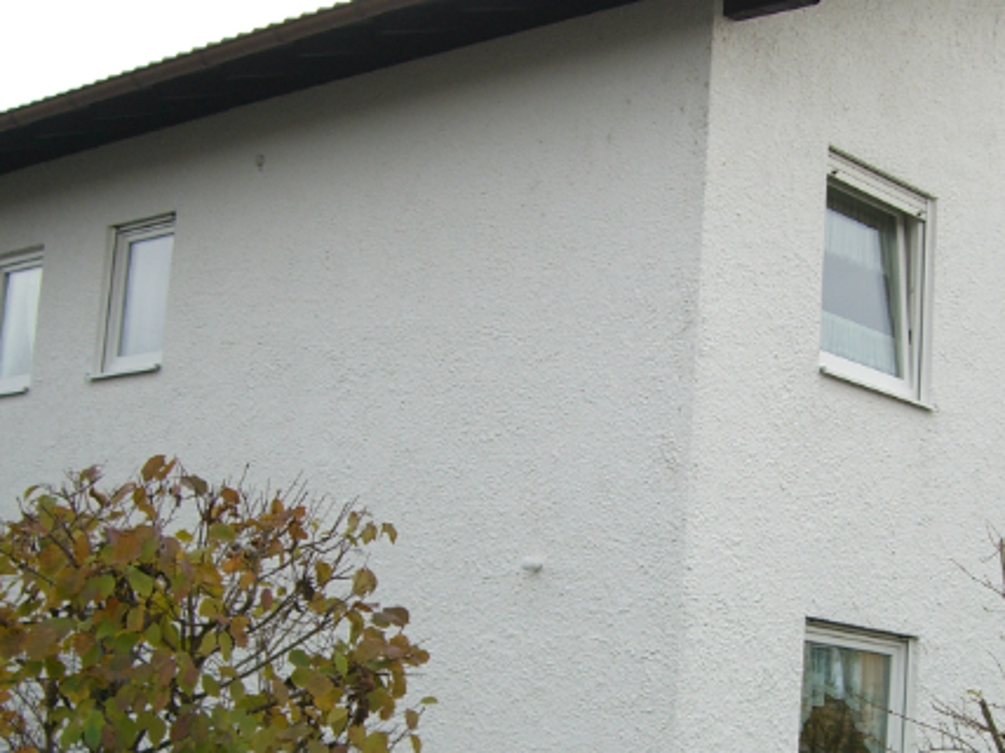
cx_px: 669
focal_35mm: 71
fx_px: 2061
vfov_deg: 20.6
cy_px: 530
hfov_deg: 27.2
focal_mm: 6.2
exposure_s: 1/200
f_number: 2.7
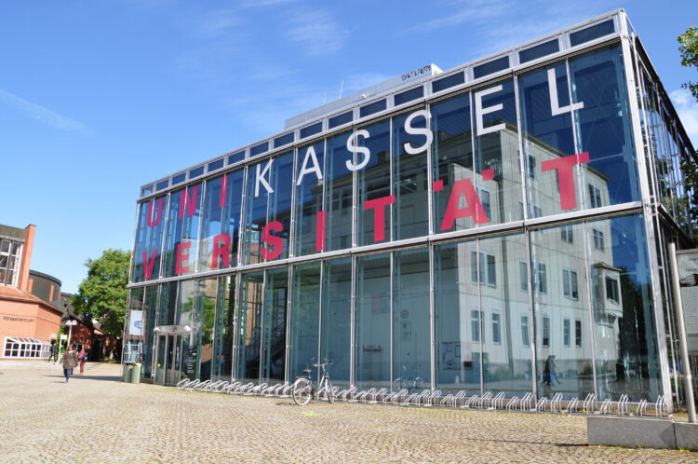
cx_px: 349
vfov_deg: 47.8
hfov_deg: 67.4
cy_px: 232
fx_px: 523
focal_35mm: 27
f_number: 10
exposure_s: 1/200
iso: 200
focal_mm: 18
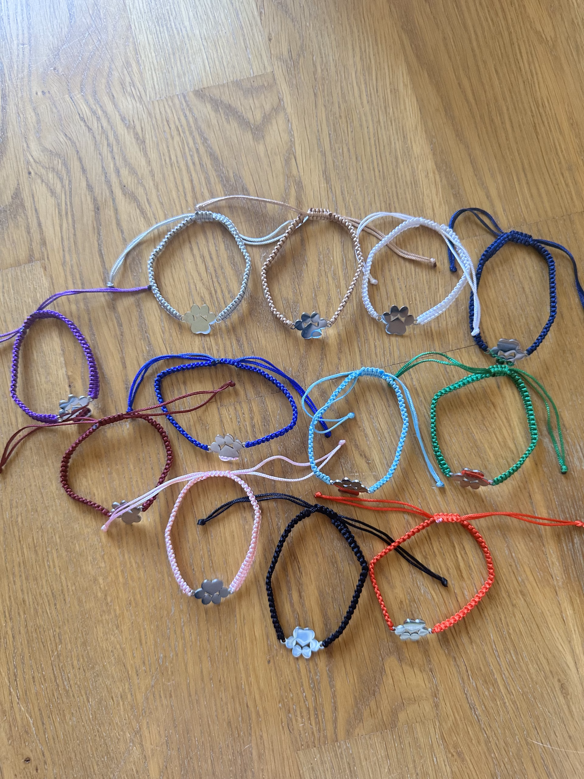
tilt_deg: -83.8
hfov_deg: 56.8
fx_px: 540
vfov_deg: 71.6
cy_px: 390
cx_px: 292
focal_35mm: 24
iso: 320
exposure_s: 1/60
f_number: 1.78
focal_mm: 6.86
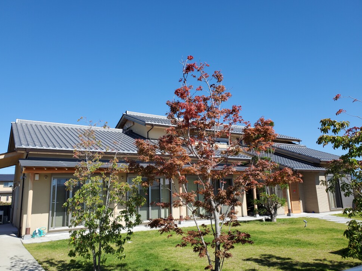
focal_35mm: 27
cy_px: 134
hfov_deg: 65.3
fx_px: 282
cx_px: 180
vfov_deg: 51.3
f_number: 2.4
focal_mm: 4.3
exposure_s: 1/1262
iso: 50
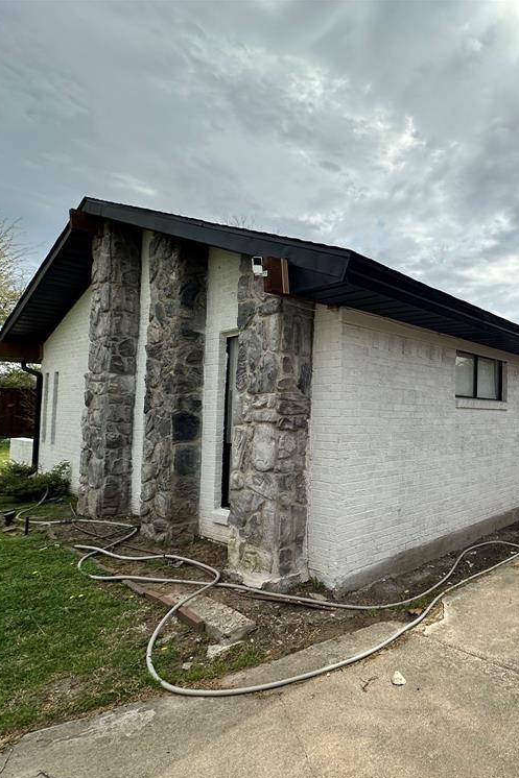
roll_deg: -0.8
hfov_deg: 52.5
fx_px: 433
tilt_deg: +3.0
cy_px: 399
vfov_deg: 84.0
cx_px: 489
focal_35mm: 20
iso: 50
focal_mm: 2.22
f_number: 2.2
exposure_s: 1/2506
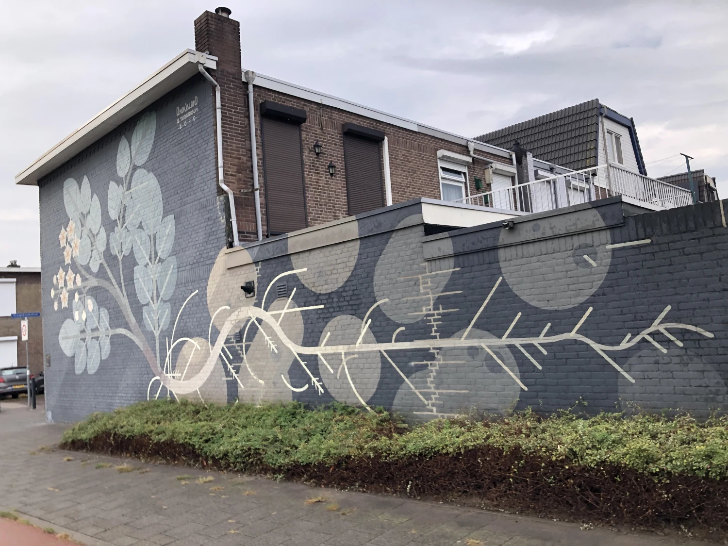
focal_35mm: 28
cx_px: 364
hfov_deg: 63.4
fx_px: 589
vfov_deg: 49.7
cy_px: 273
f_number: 1.8
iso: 20
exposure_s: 1/500
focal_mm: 4
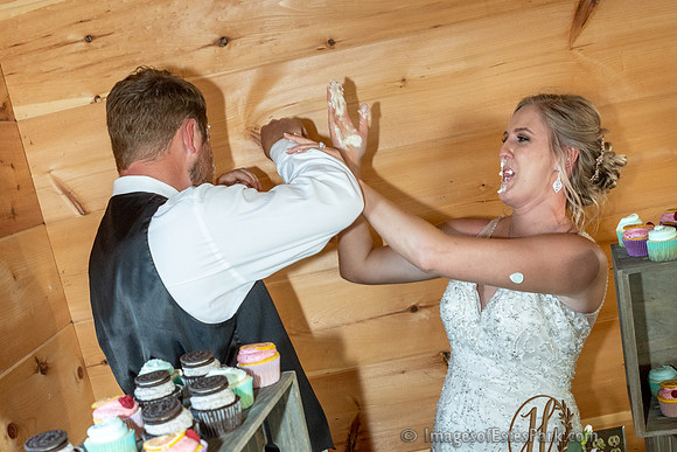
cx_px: 338
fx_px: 451
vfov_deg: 53.2
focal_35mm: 24
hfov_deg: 73.7
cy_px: 226
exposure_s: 1/125
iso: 1250
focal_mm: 24
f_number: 4
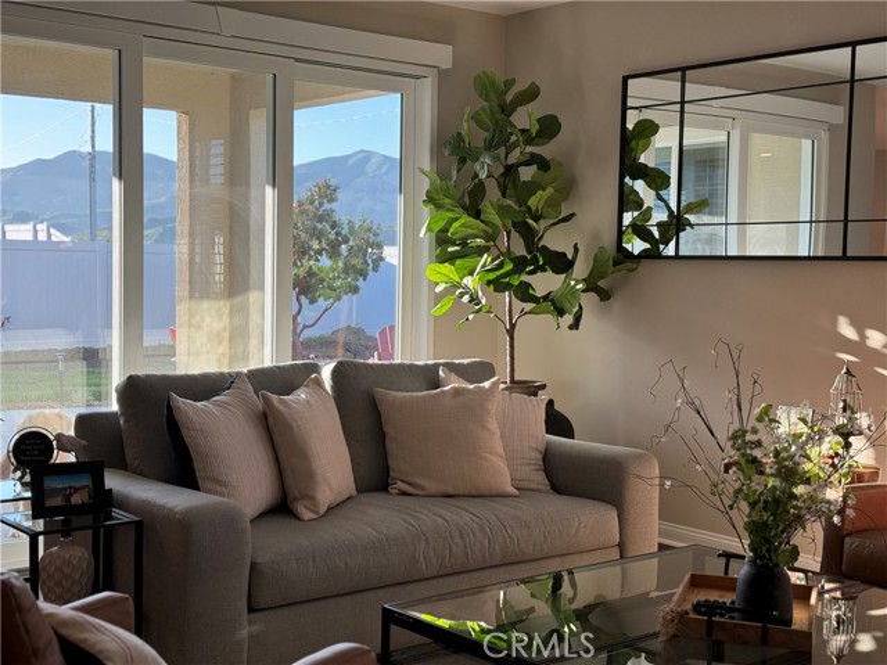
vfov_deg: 30.3
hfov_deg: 39.7
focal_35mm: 48
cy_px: 332
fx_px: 1230
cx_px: 444
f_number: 1.78
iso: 64
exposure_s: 1/366
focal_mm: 6.76
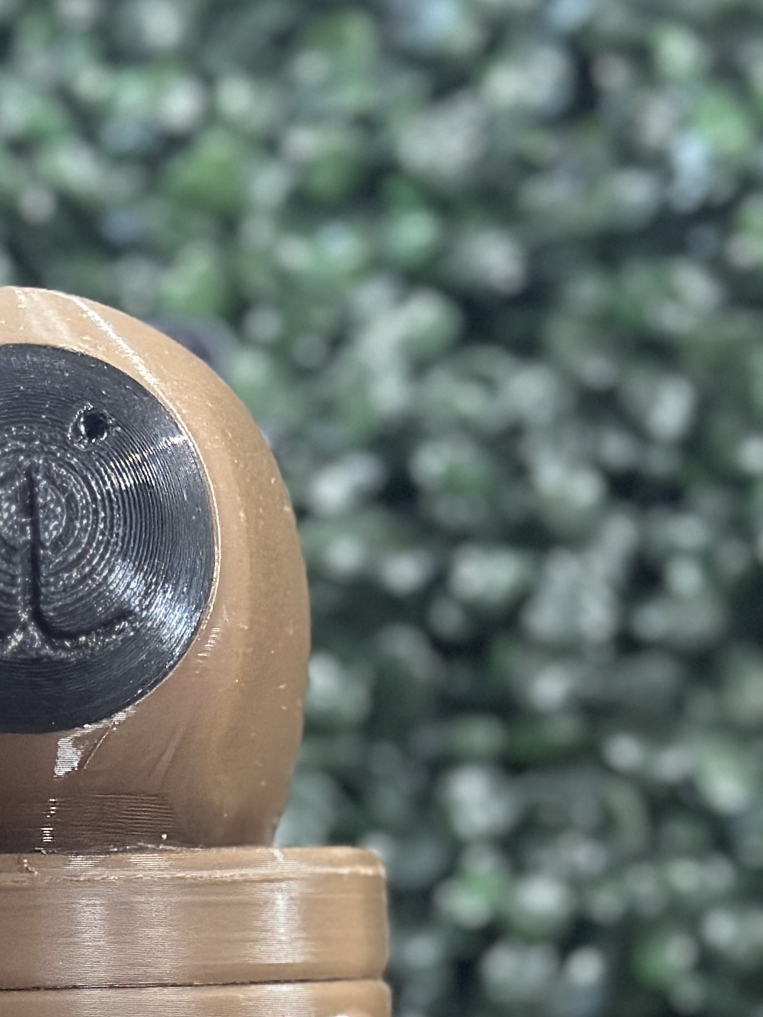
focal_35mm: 135
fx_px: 3969
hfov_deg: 10.9
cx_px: 28
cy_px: 1025
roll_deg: +0.2
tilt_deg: -0.1
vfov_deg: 14.4
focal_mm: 6.86
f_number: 1.78
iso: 640
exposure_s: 1/33
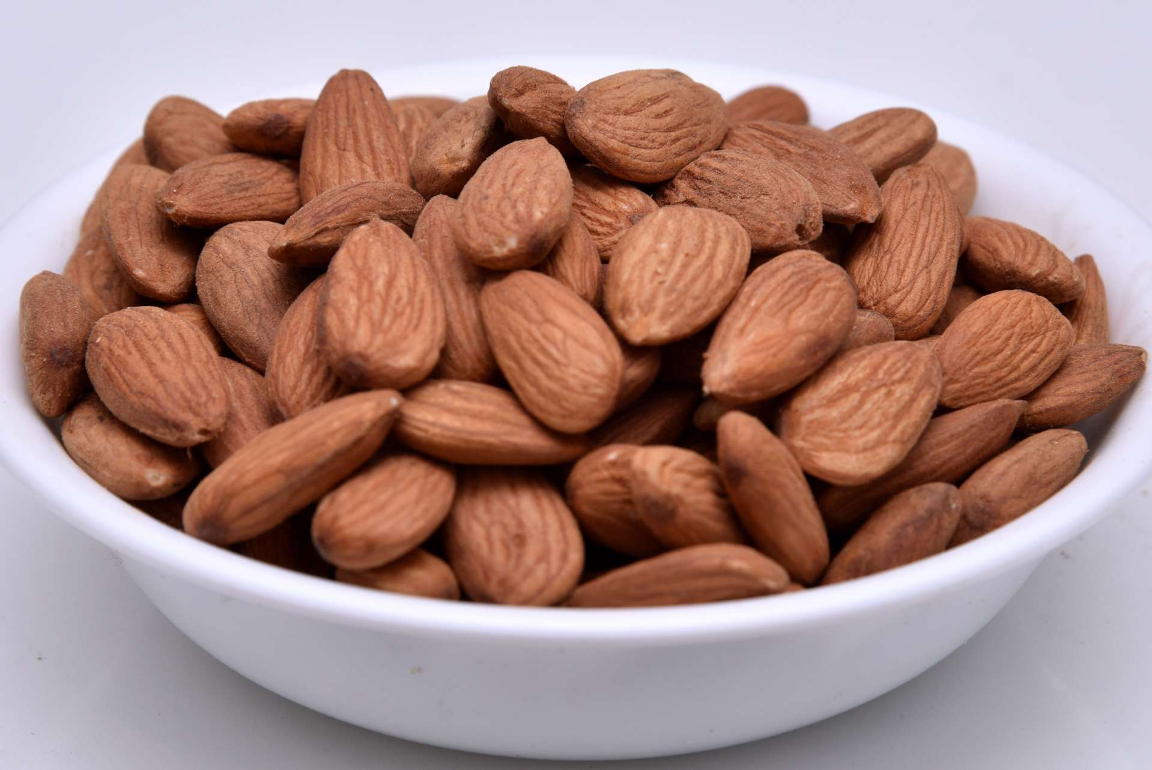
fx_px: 3842
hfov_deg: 17.1
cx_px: 576
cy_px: 385
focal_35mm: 120
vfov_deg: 11.4
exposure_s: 1/125
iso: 320
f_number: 11
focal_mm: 120
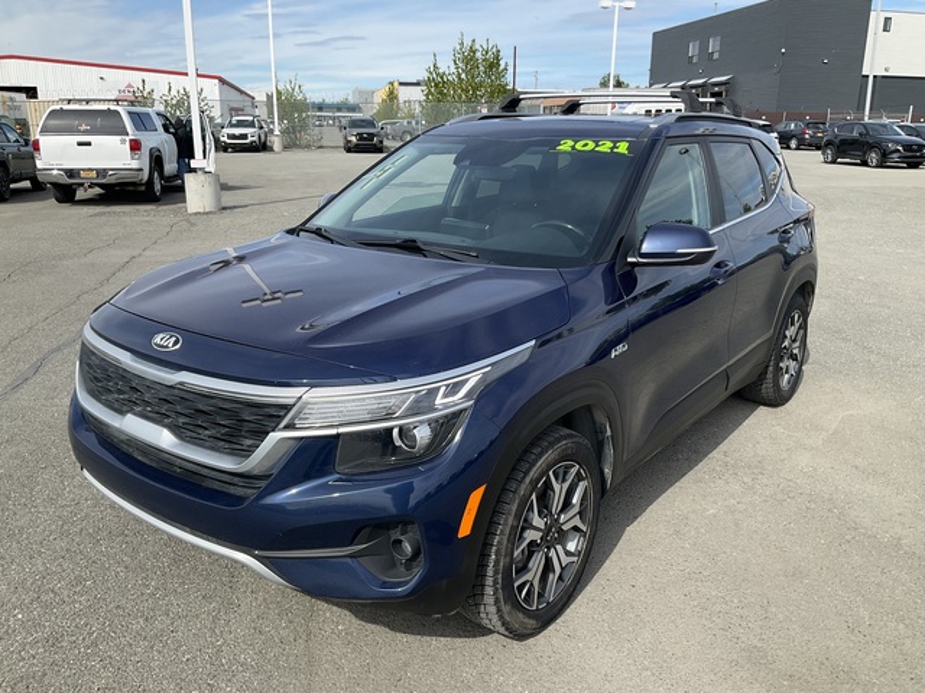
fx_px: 775
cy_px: 346
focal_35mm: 29
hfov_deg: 61.7
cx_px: 462
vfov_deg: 48.2
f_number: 1.8
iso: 25
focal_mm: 3
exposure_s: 1/1311
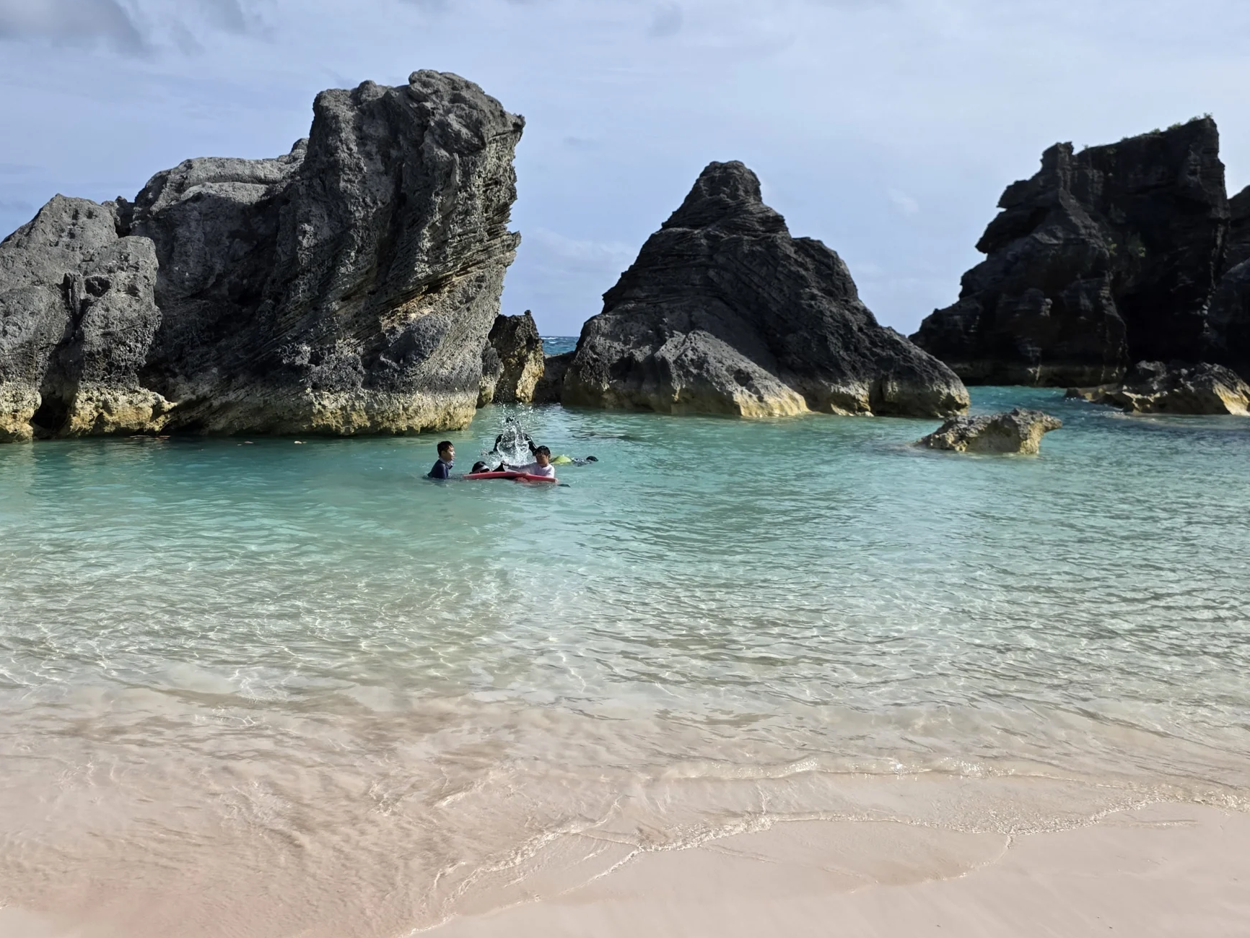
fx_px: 1228
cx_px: 541
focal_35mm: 34
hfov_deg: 53.8
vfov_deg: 41.7
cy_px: 422
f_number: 1.7
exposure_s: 1/7944
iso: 50
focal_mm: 6.3
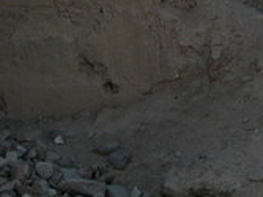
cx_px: 299
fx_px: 2042
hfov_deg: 7.3
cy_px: -118
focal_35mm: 269
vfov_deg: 5.5
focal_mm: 17.8
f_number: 5.9
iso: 100
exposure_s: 1/263
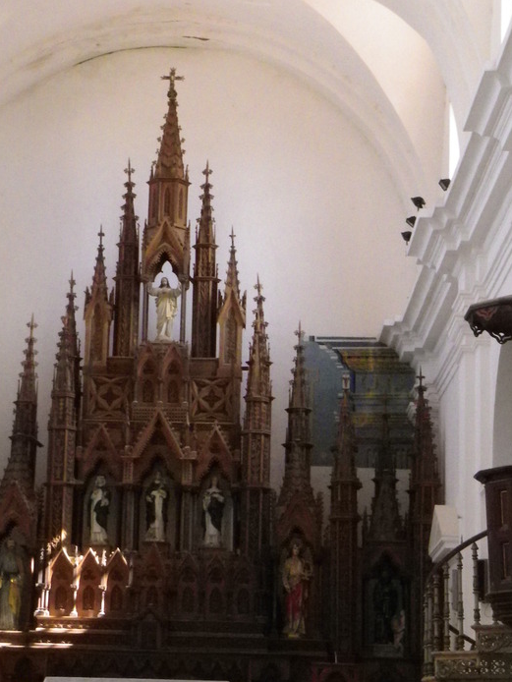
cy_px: 321
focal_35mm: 102
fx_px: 2010
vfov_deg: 19.3
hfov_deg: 14.5
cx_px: 252
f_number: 4.5
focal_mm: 10.4
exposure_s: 1/60
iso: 640
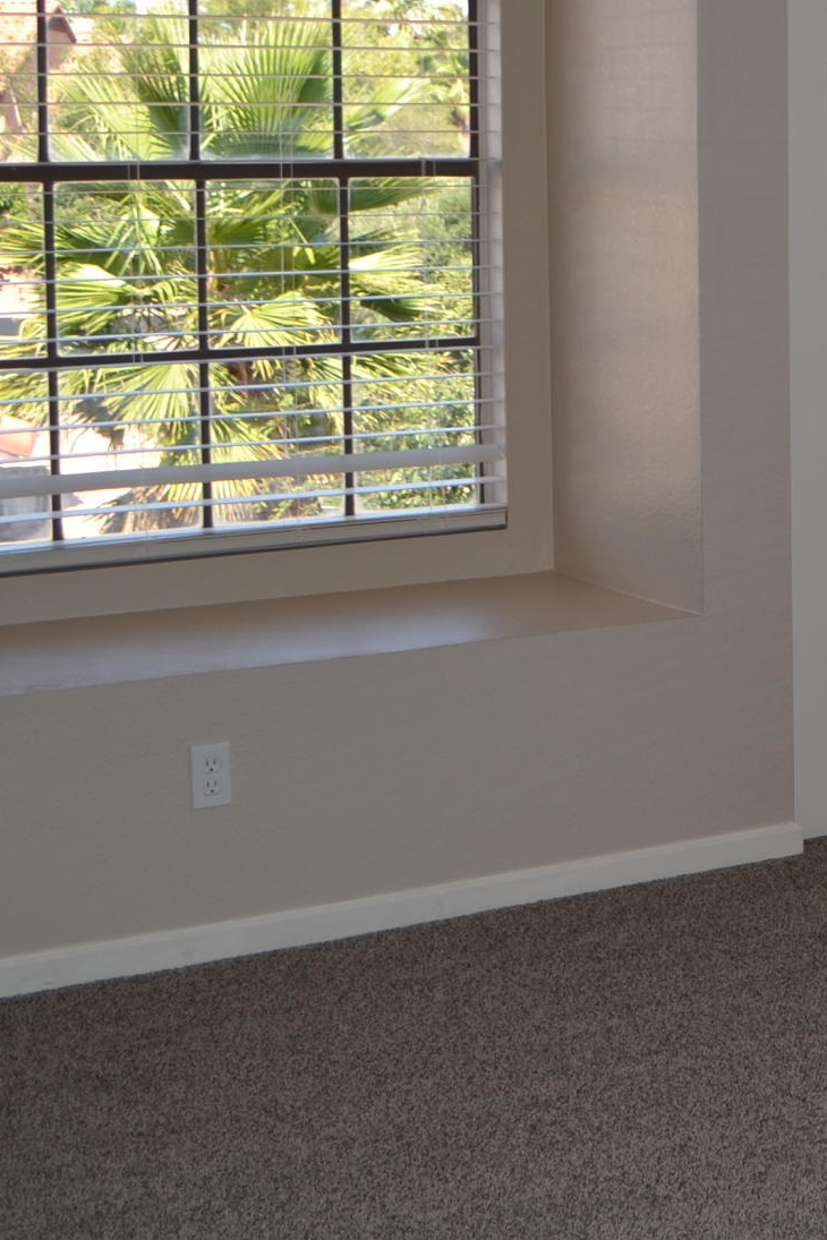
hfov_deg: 16.3
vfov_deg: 26.9
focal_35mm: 74
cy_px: 272
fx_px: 2550
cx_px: 1341
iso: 100
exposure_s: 1/200
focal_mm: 18
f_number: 4
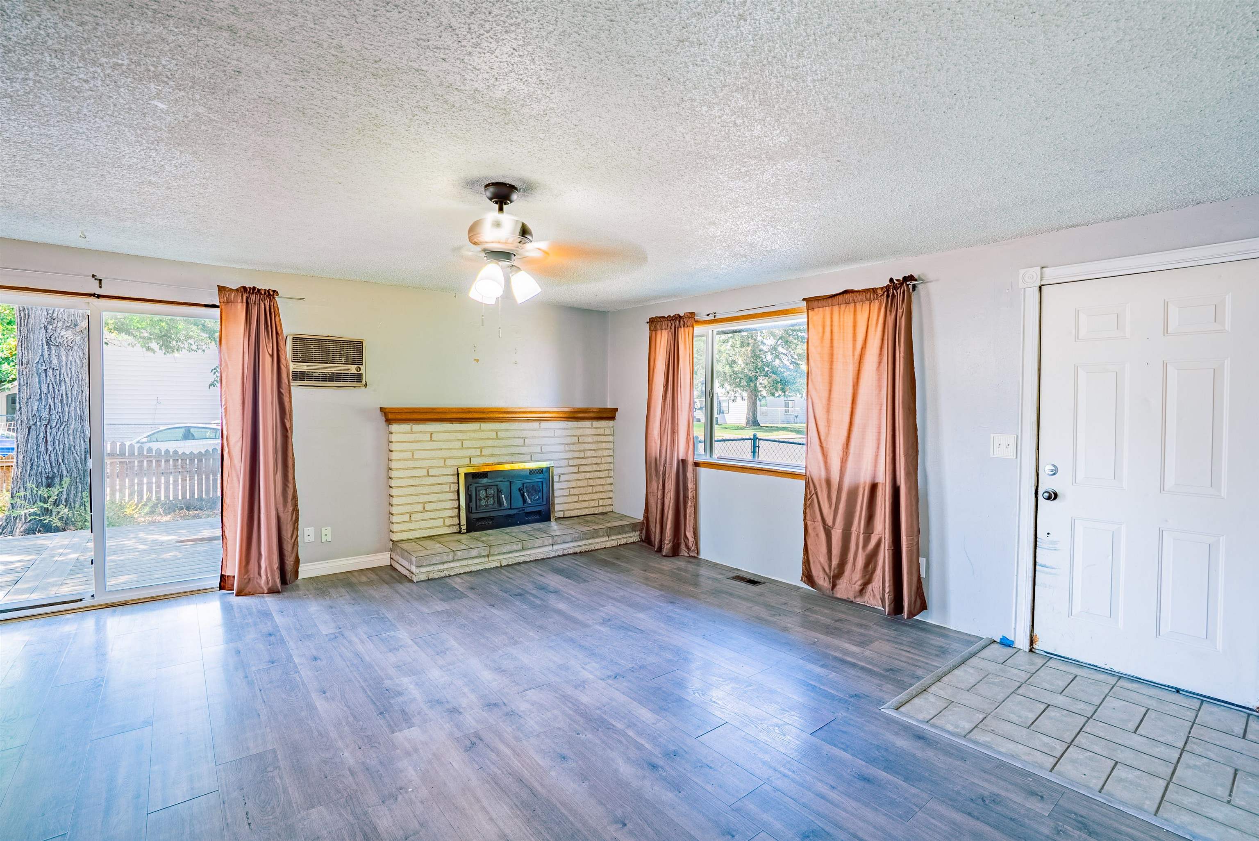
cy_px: 420
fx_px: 560
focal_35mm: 16
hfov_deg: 96.7
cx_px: 630
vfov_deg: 73.8
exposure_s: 1/250
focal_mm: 16
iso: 400
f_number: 8
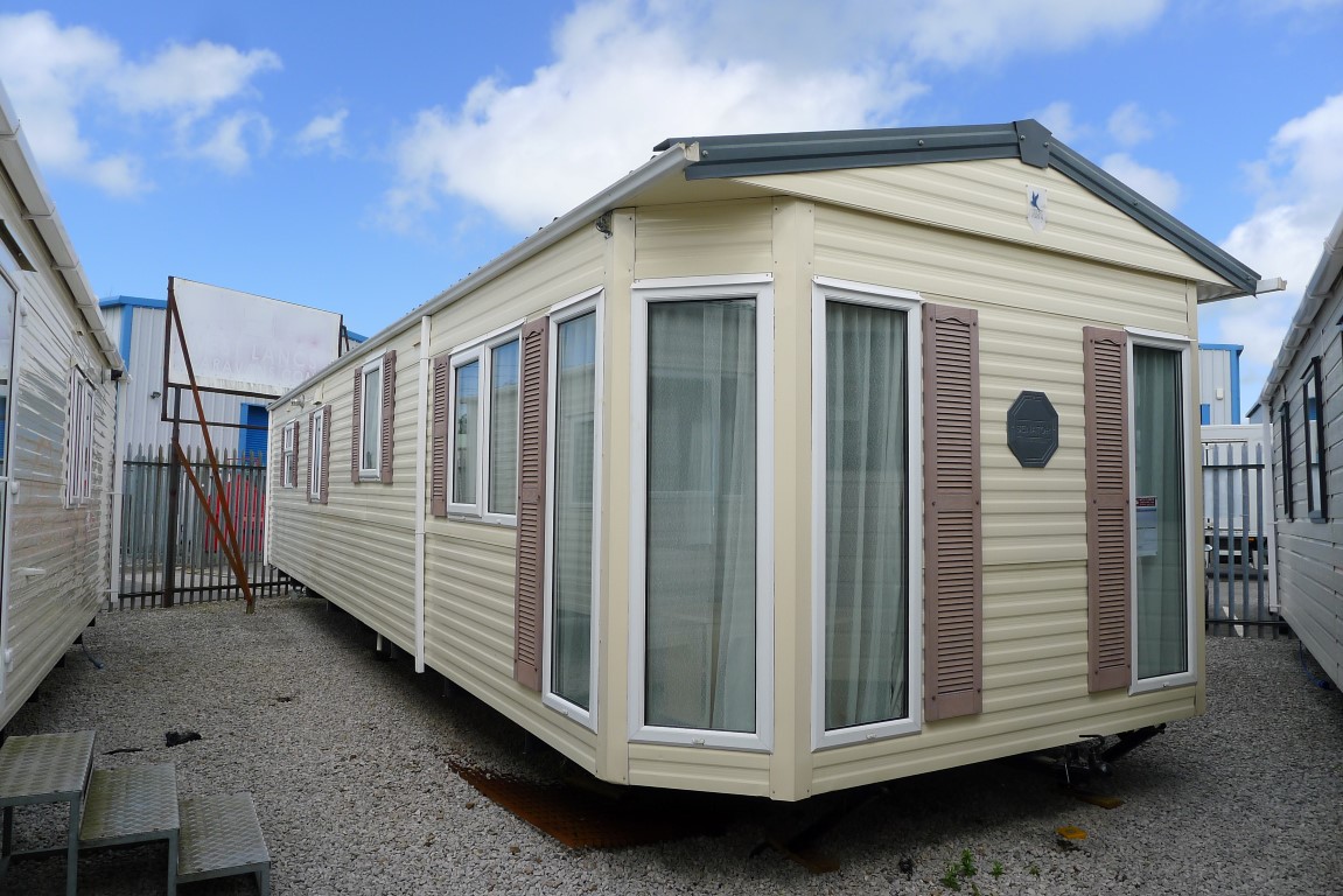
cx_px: 672
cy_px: 448
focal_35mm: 24
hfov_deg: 73.7
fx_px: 896
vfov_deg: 53.2
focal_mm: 5.1
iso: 80
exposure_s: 1/500
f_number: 4
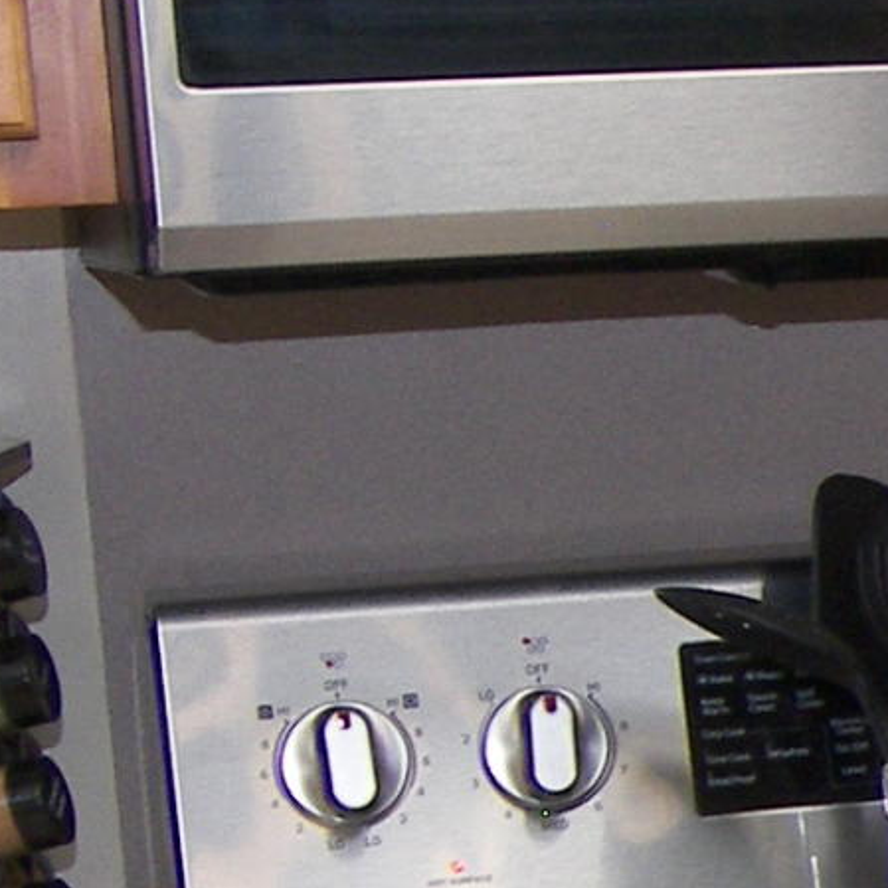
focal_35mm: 183
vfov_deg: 9.5
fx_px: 5311
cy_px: 932
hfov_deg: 8.4
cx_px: 2383
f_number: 3.2
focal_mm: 6.6
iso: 100
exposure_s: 1/30
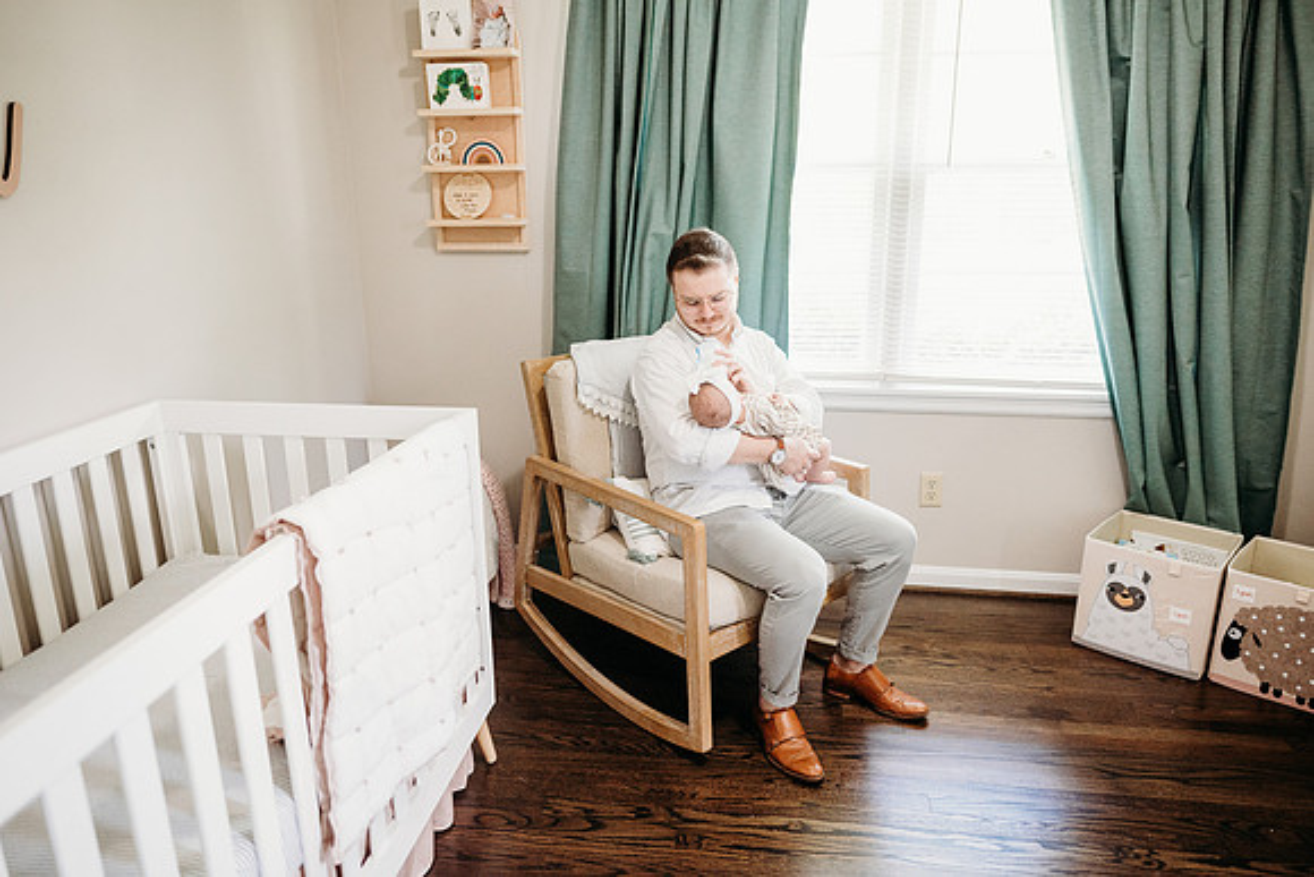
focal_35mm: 24
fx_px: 876
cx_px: 657
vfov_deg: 53.2
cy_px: 438
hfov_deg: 73.7
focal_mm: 24
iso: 1600
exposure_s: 1/200
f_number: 2.5
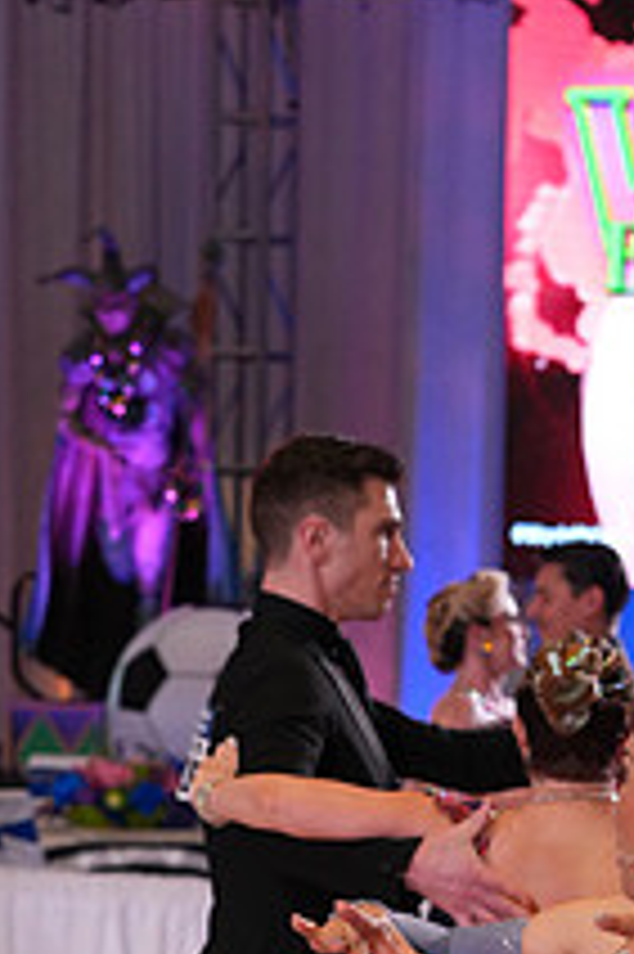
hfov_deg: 8.5
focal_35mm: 159
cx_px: 780
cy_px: 1296
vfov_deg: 12.5
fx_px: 4207
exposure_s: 1/500
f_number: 4
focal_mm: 58
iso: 2000
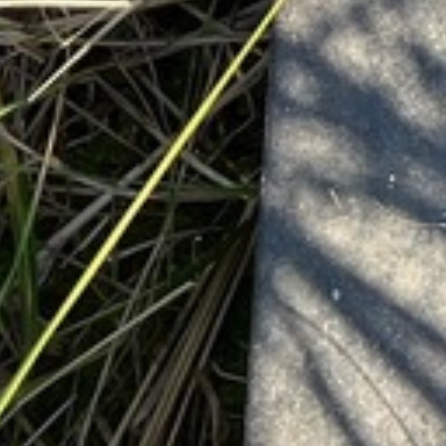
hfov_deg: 9.8
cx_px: 1247
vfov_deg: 10.6
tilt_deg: -68.6
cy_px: -575
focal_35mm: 144
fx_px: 2099
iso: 50
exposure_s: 1/509
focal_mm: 5.7
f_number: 1.5
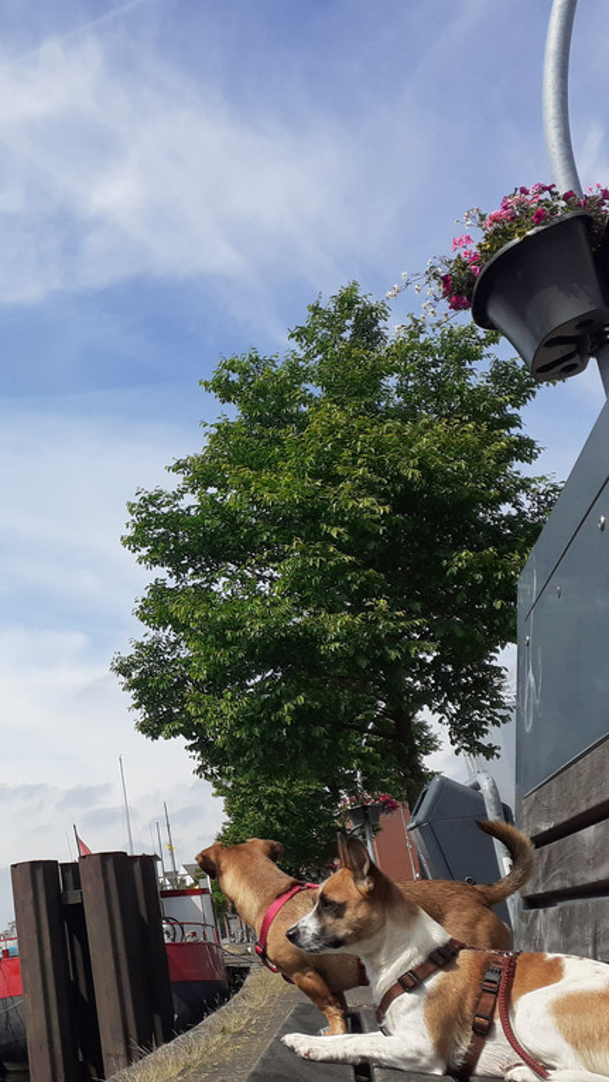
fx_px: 1176
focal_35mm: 41
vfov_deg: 49.4
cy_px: 545
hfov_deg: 26.6
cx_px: -67
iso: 40
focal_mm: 3.6
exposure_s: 1/2558
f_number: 1.9
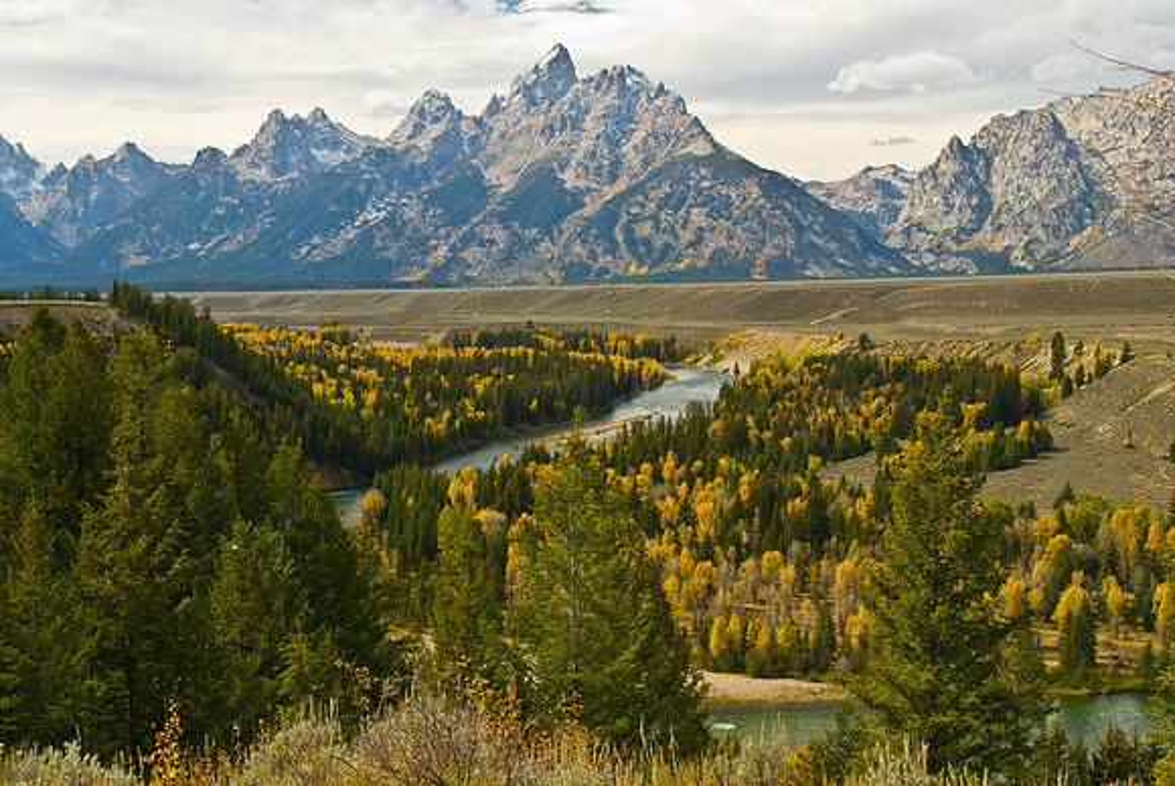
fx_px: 1568
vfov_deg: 28.1
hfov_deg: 41.1
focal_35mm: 48
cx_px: 588
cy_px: 393
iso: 100
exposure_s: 1/20
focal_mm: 32
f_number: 14
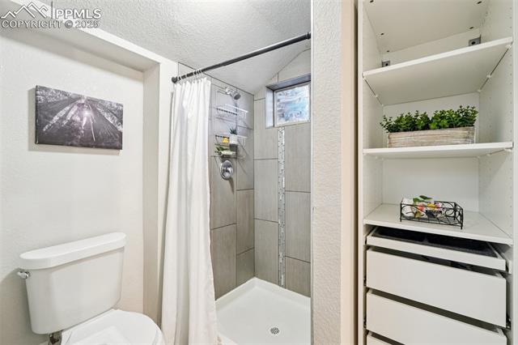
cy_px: 172
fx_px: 216
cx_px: 259
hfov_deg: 100.4
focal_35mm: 15
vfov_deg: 77.3
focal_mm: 10
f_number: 8
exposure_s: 1
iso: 800
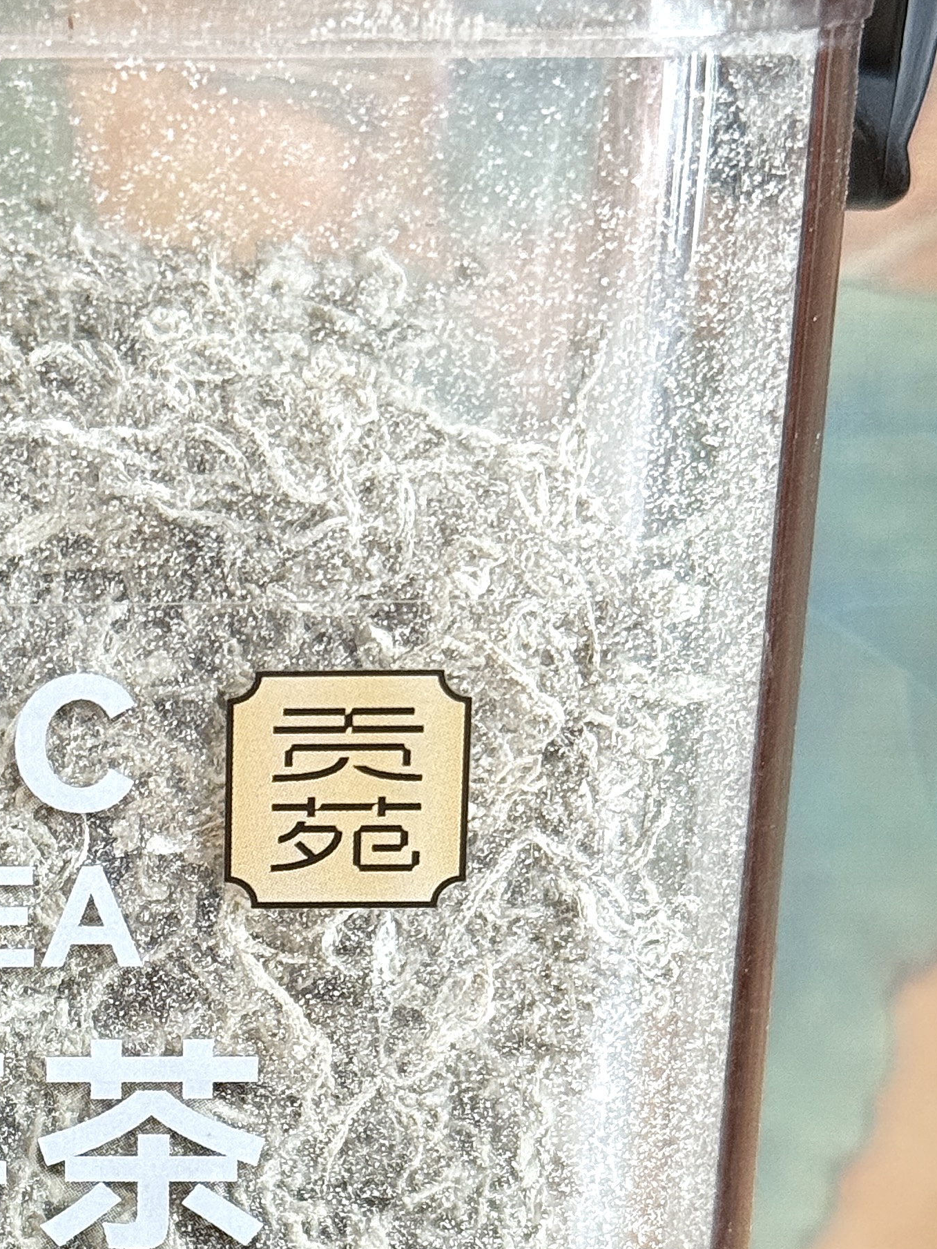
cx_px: -98
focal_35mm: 107
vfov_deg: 18.2
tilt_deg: -16.7
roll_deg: -0.3
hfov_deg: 13.6
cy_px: 1057
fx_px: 3861
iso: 500
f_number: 1.78
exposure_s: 1/40
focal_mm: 6.76
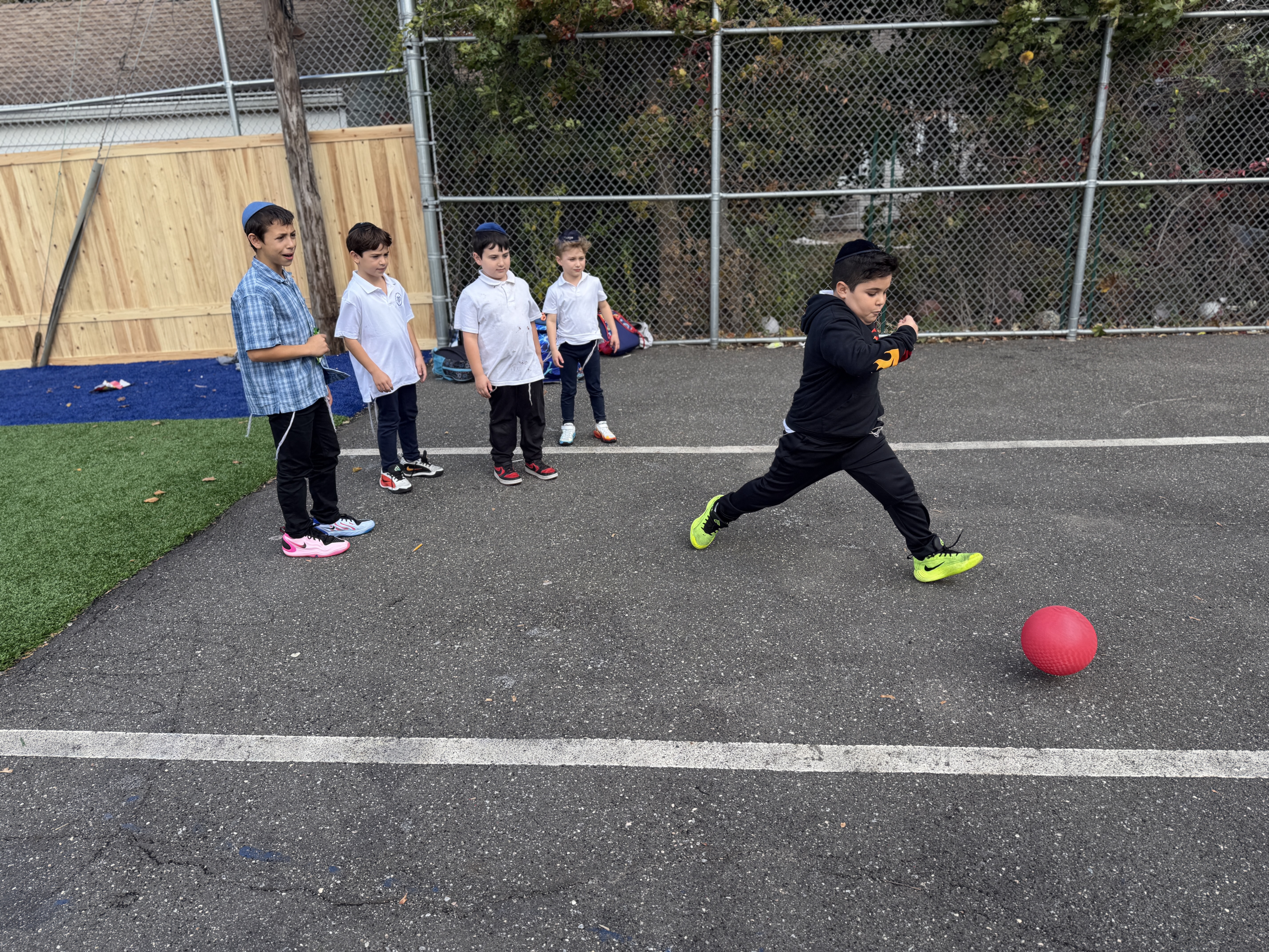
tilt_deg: -15.9
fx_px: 880
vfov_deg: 56.8
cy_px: 476
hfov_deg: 71.6
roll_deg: +2.7
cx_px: 634
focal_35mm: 24
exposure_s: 1/909
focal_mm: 6.76
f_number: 1.78
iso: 80
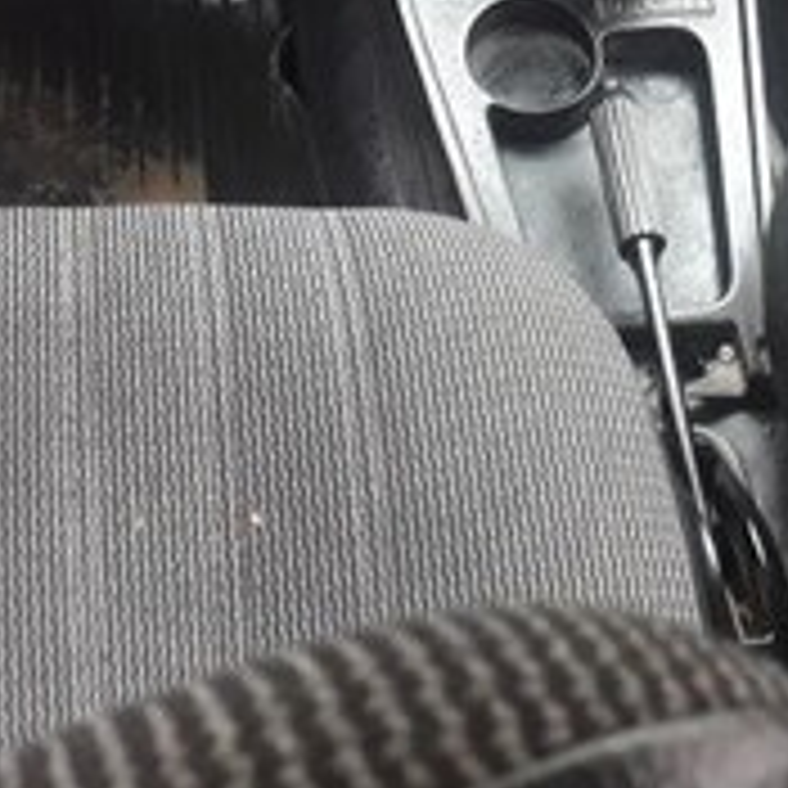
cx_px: 594
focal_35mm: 90
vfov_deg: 17.8
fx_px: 2318
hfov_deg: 19.2
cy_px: -295
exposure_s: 1/25
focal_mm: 3.6
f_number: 1.9
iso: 160
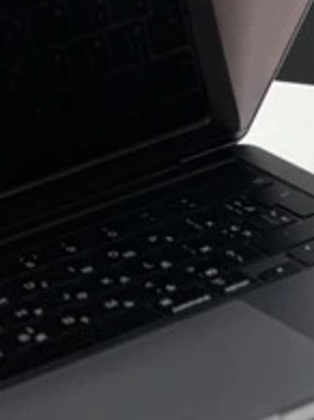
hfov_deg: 5.8
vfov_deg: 7.8
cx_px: 398
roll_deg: +5.0
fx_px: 3063
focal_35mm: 253
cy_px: 112
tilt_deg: -22.9
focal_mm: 9
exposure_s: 1/100
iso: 200
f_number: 2.8
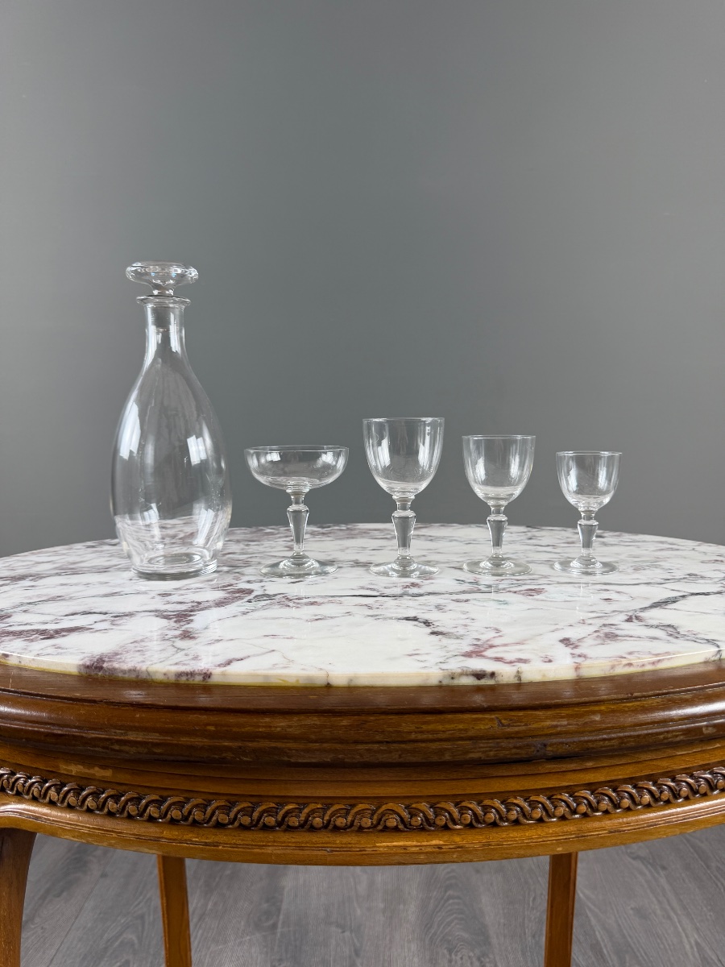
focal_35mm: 24
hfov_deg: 56.8
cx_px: 362
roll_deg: +0.3
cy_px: 484
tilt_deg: -6.0
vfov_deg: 71.6
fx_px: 670
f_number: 1.78
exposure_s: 1/100
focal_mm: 6.76
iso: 64
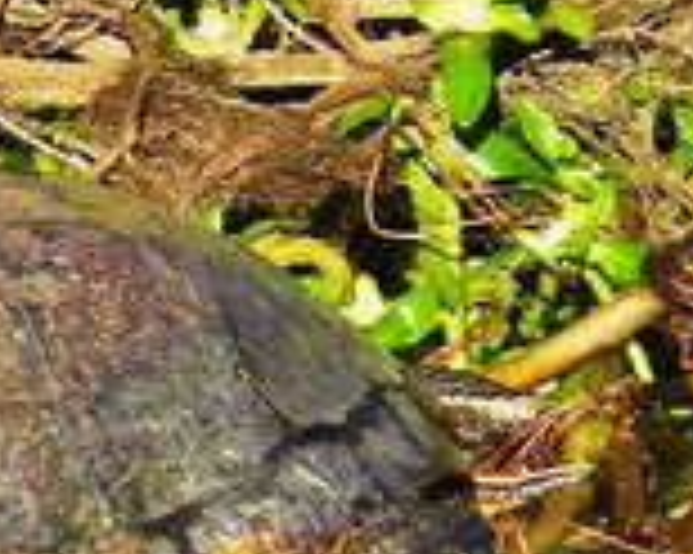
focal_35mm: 3006
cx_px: -468
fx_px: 61614
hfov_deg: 0.6
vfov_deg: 0.5
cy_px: 295
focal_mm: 155
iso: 140
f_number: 5.6
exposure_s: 1/500
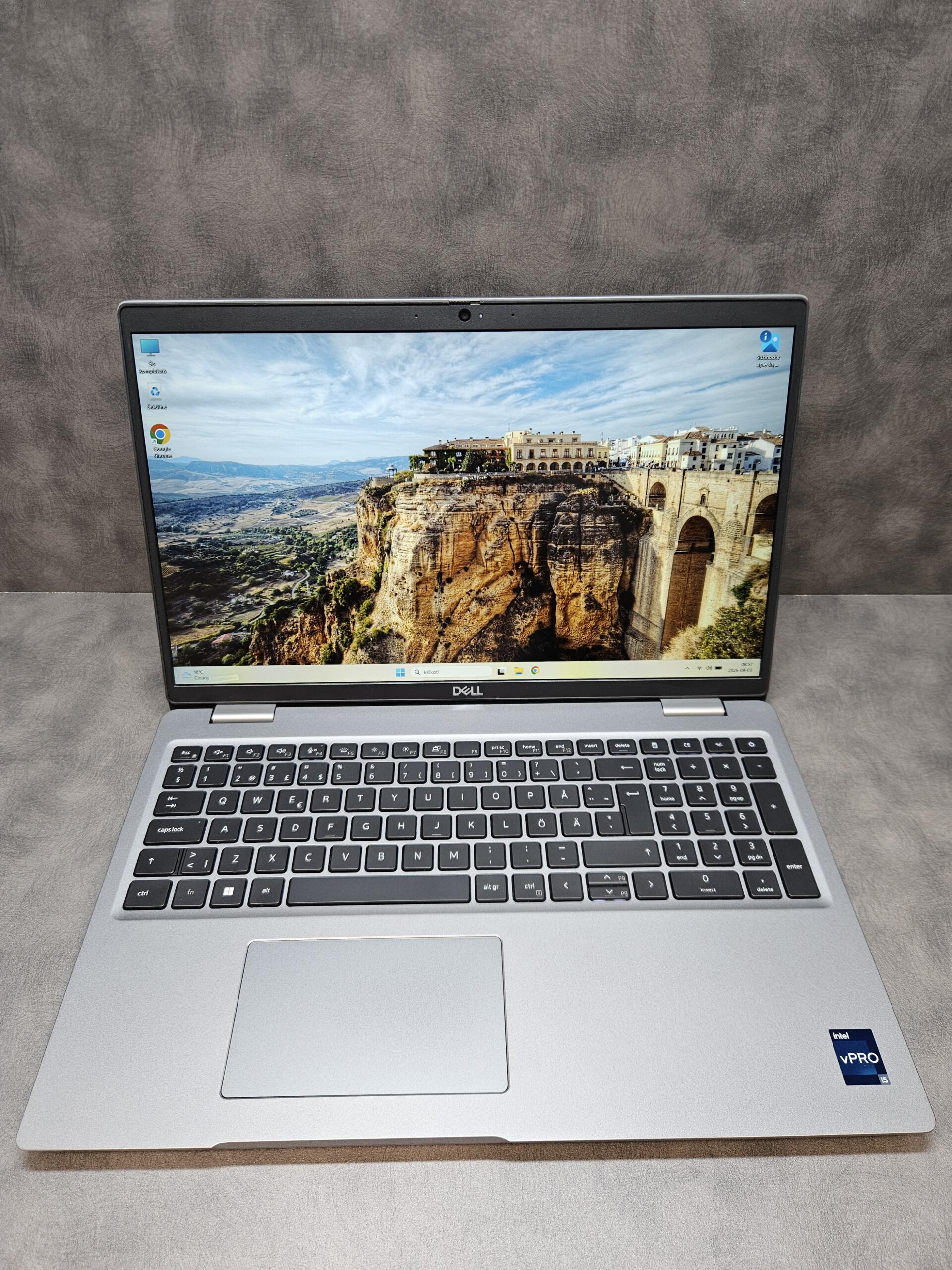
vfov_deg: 73.9
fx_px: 843
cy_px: 635
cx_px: 476
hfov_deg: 58.9
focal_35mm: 23
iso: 100
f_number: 1.8
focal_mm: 5.4
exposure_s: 1/100
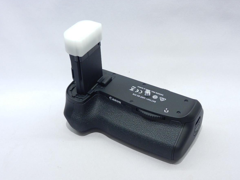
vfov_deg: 31.5
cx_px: 122
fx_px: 319
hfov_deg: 41.2
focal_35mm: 46
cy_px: 89
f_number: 4.2
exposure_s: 1/40
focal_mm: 8.2
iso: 160
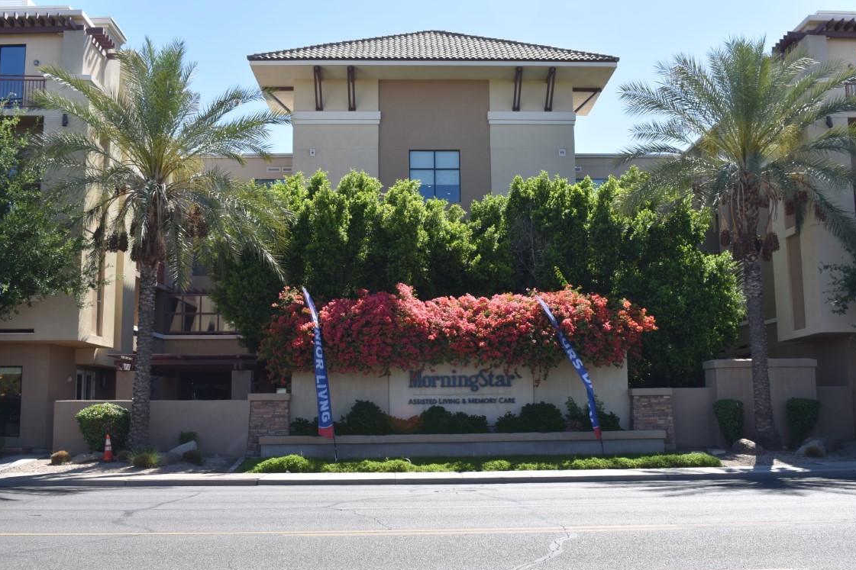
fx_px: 880
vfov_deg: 35.9
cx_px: 438
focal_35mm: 37
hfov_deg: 51.9
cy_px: 292
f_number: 8
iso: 180
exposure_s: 1/250
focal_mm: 24
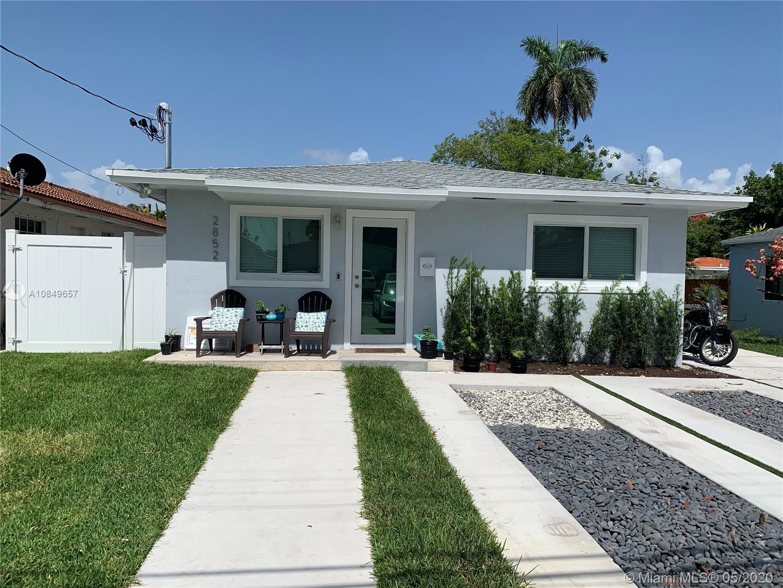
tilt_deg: -2.1
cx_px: 392
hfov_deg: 67.3
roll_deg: -0.7
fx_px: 588
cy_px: 294
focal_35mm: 26
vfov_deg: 53.1
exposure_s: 1/4902
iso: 25
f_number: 1.8
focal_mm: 4.25
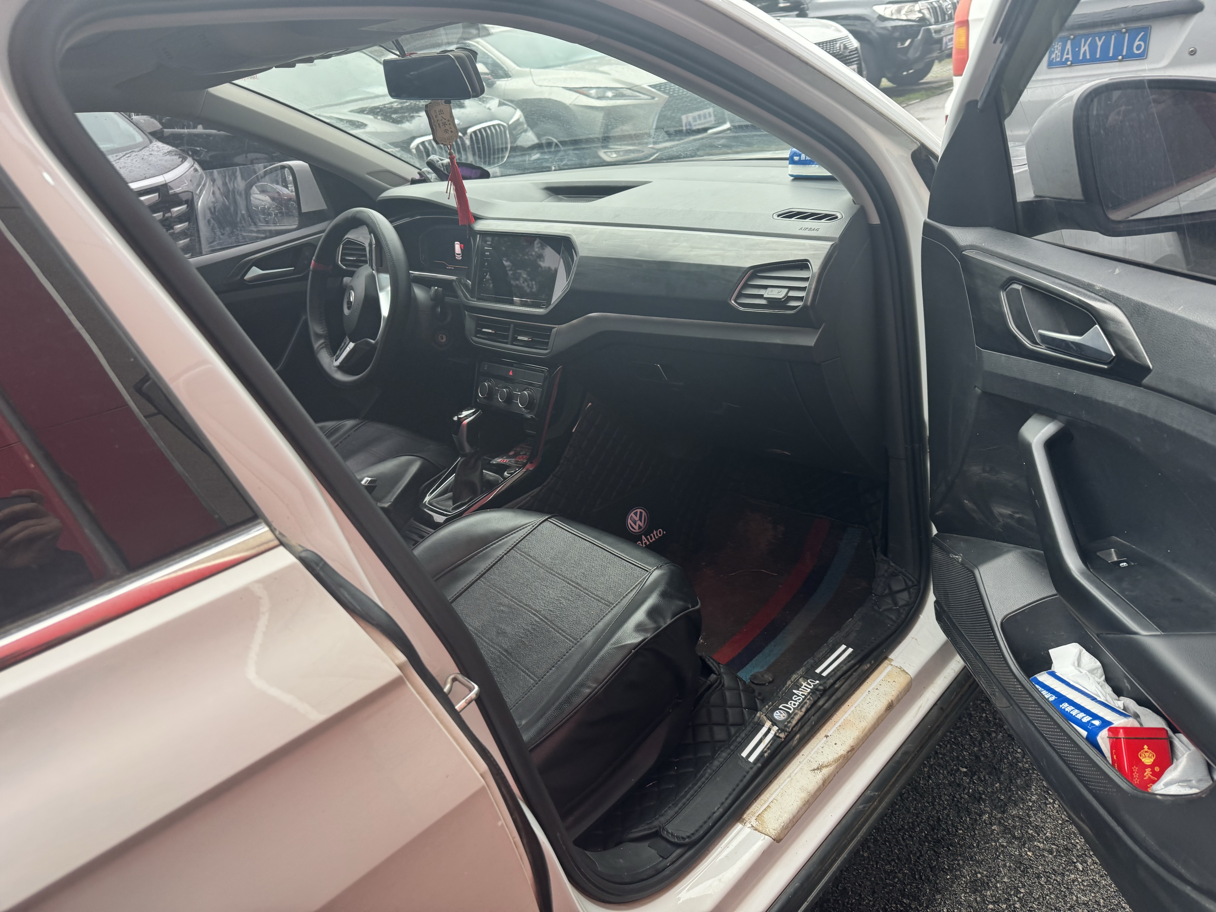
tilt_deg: -27.1
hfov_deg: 71.6
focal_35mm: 24
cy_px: 456
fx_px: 843
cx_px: 608
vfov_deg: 56.8
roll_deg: +10.1
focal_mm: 6.76
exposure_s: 1/121
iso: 125
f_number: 1.78
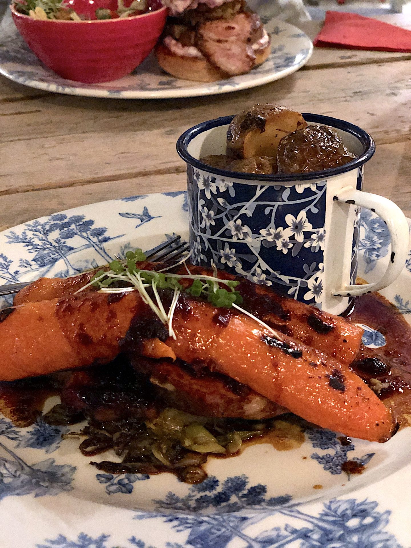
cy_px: 274
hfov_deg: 28.0
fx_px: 823
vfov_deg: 36.8
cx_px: 206
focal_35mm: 52
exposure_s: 1/8
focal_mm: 6
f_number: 2.4
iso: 200
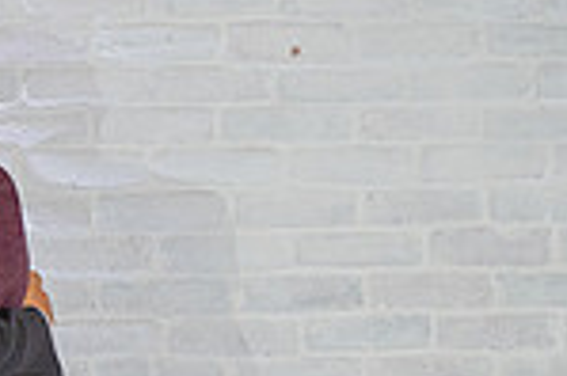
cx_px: -270
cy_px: 636
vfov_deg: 2.7
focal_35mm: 507
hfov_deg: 4.1
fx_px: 7976
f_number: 2.8
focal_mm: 130
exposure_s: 1/320
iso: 1600
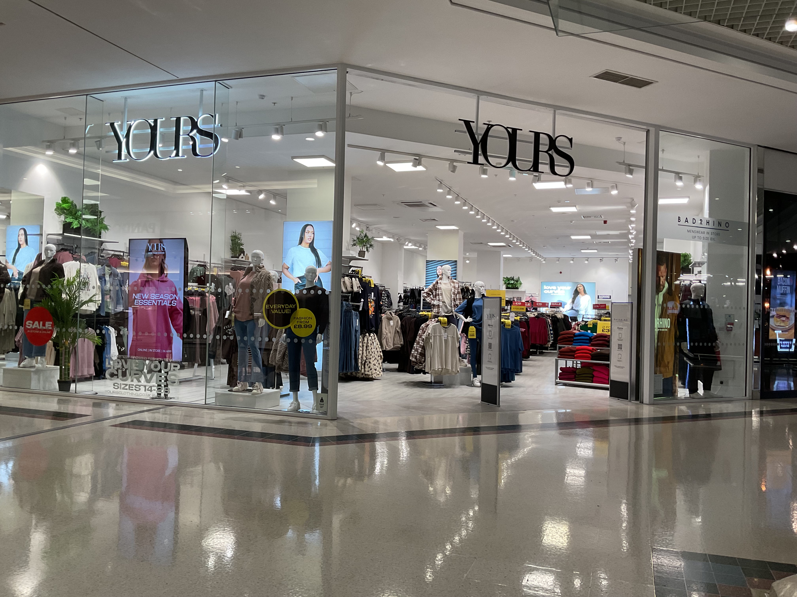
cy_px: 298
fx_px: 668
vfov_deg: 48.2
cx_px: 398
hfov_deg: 61.7
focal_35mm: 29
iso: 50
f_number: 1.8
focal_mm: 3
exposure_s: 1/100
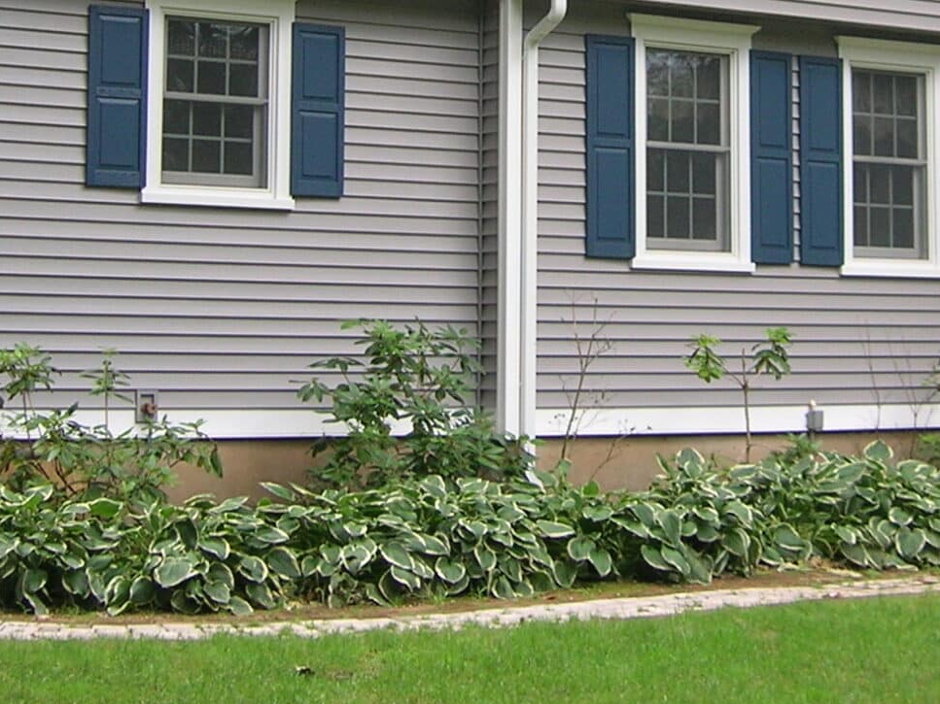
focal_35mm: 90
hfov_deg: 21.7
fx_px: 2444
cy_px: -31
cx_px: 606
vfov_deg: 16.0
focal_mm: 5.7
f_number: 2.9
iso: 50
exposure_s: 1/98
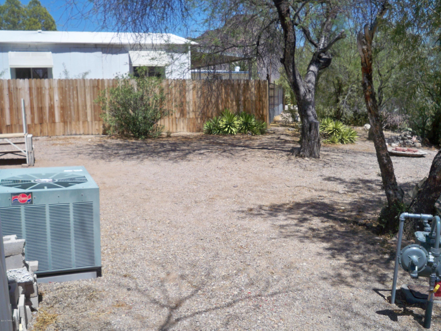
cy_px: 166
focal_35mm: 35
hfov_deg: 52.6
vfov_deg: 40.7
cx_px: 220
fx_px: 446
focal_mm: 6.3
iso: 80
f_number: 4.7
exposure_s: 1/640
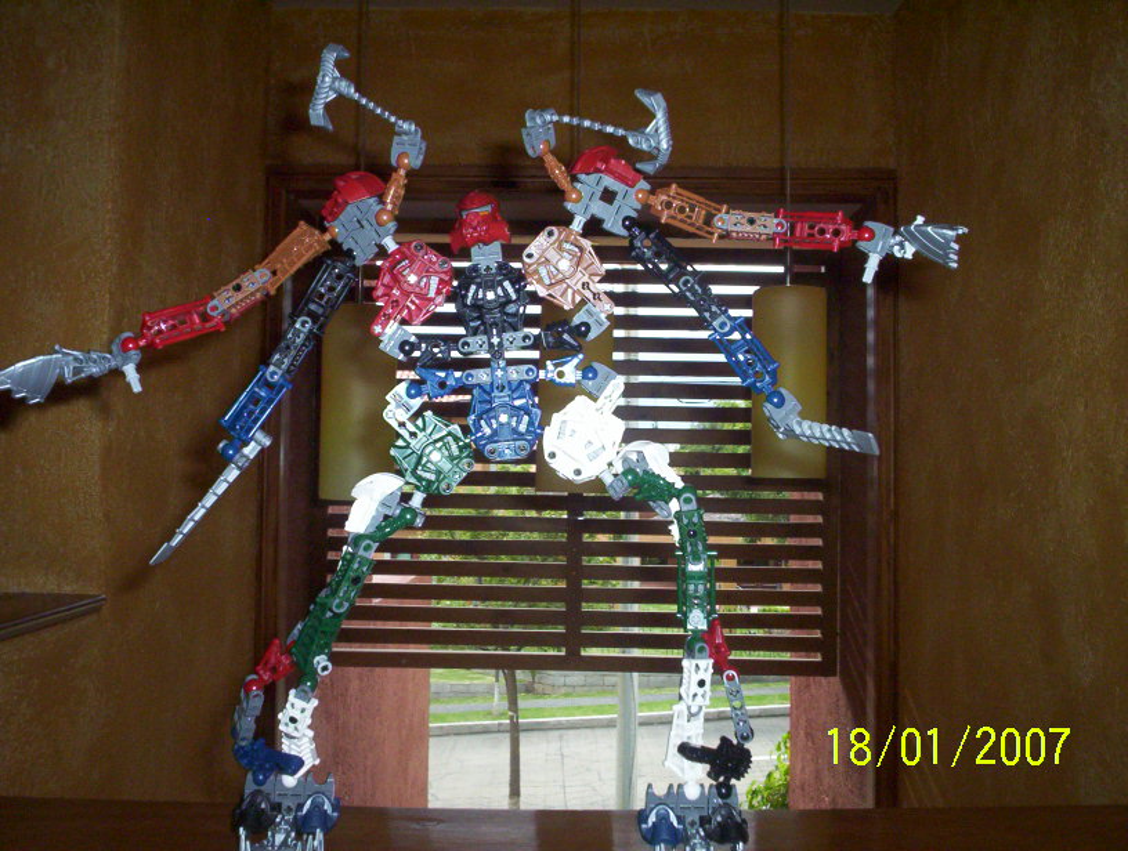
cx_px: 564
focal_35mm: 38
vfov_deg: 37.9
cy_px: 426
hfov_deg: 48.9
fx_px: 1241
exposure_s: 1/60
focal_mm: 4.99
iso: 140
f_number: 4.5
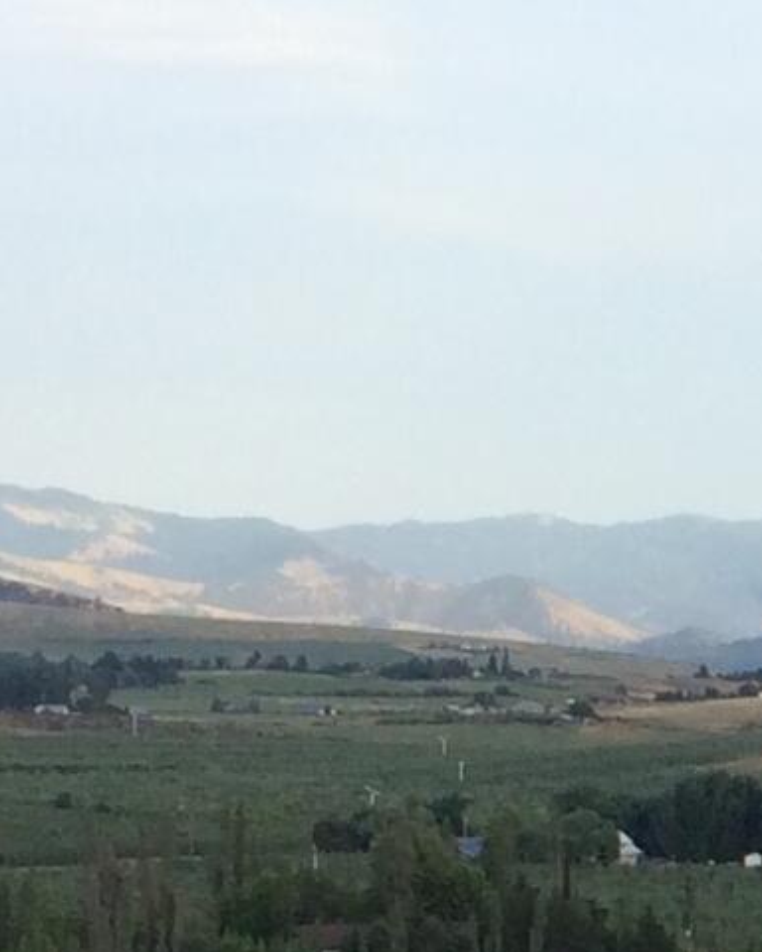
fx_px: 4990
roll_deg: -0.2
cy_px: 1148
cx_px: 1927
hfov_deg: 8.0
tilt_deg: -7.7
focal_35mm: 177
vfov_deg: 10.7
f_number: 2.2
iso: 32
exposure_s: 1/746
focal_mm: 4.15
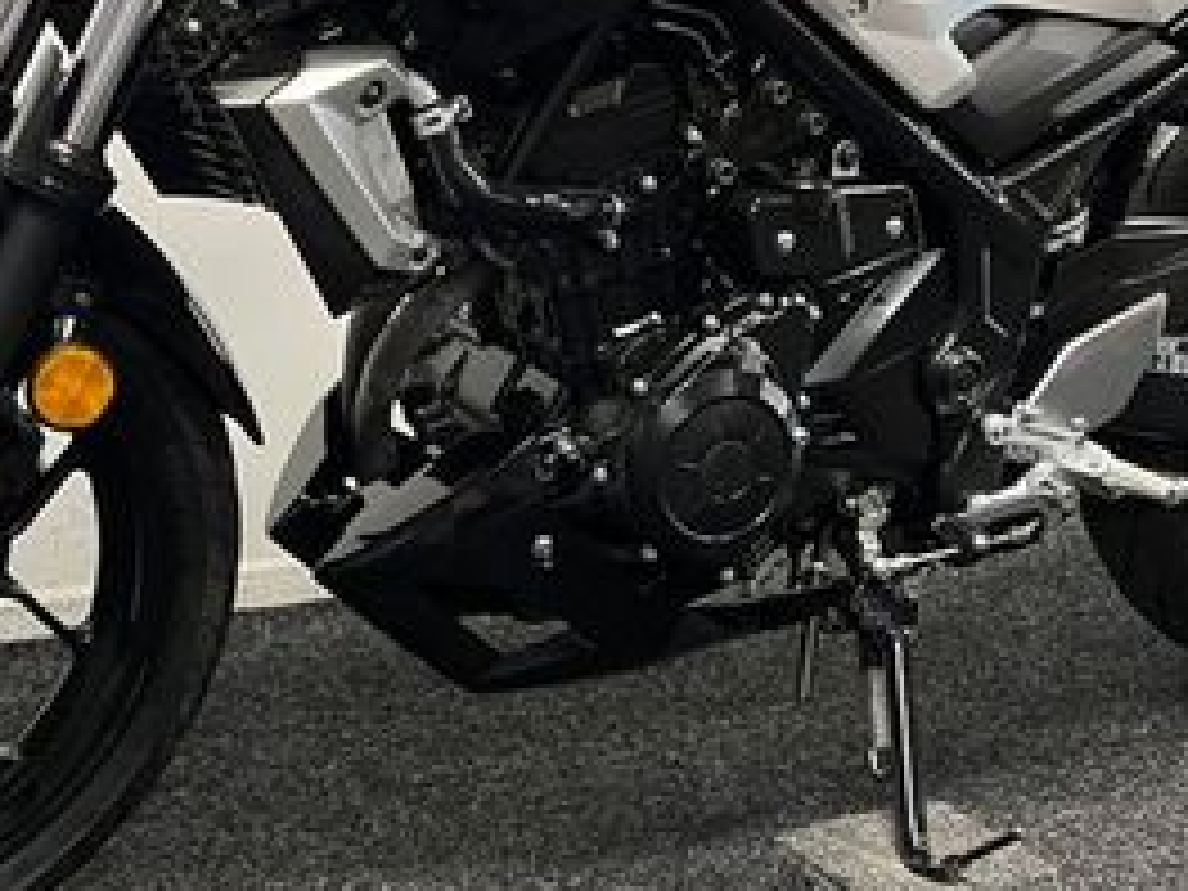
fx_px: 2162
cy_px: 297
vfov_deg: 23.2
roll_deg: +0.2
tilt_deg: -10.8
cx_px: 562
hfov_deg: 30.7
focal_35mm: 63
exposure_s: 1/50
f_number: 1.6
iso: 200
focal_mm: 5.1
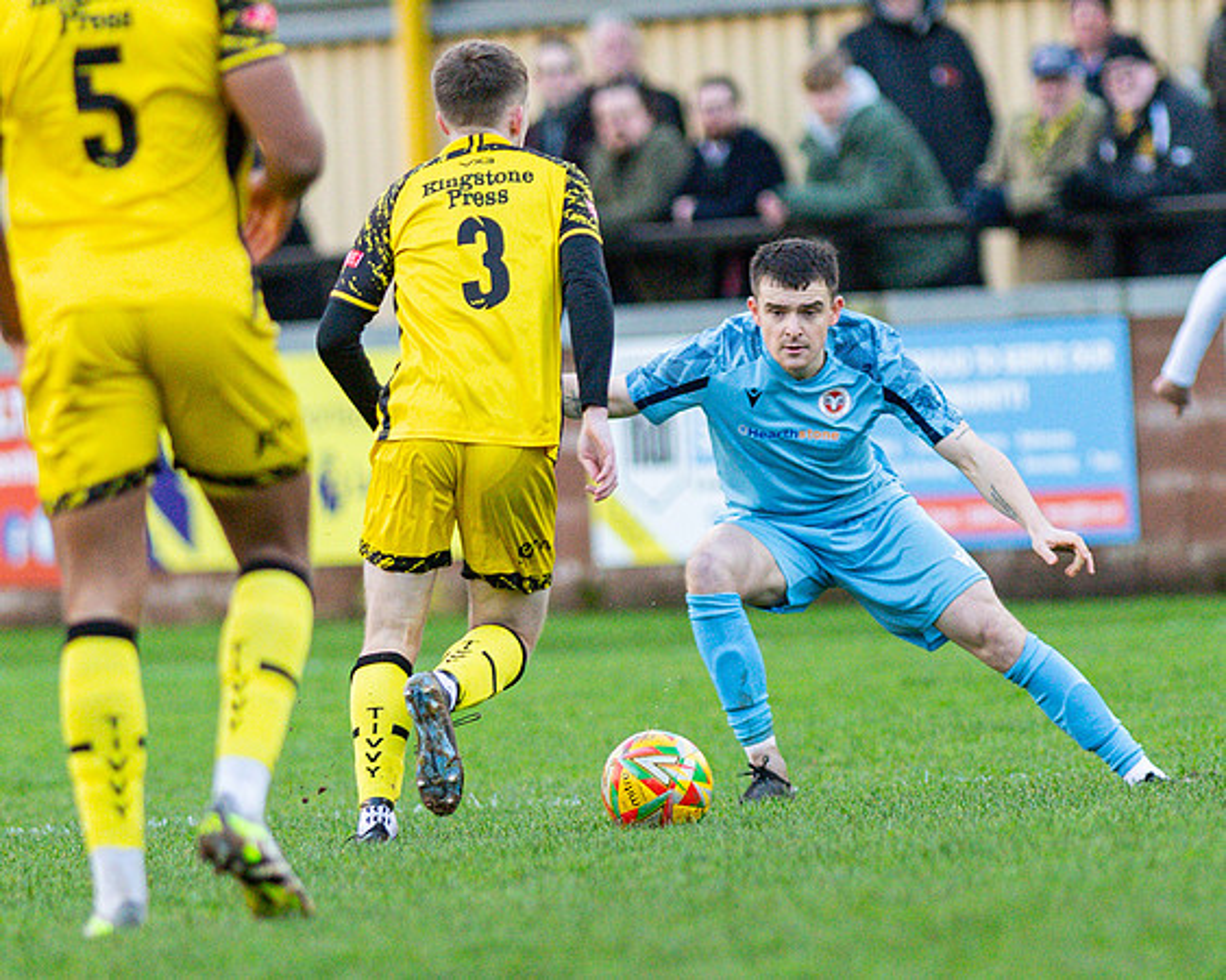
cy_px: 624
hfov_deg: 2.4
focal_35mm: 808
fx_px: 29311
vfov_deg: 1.9
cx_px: 519
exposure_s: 1/1600
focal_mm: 300
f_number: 2.8
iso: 1000
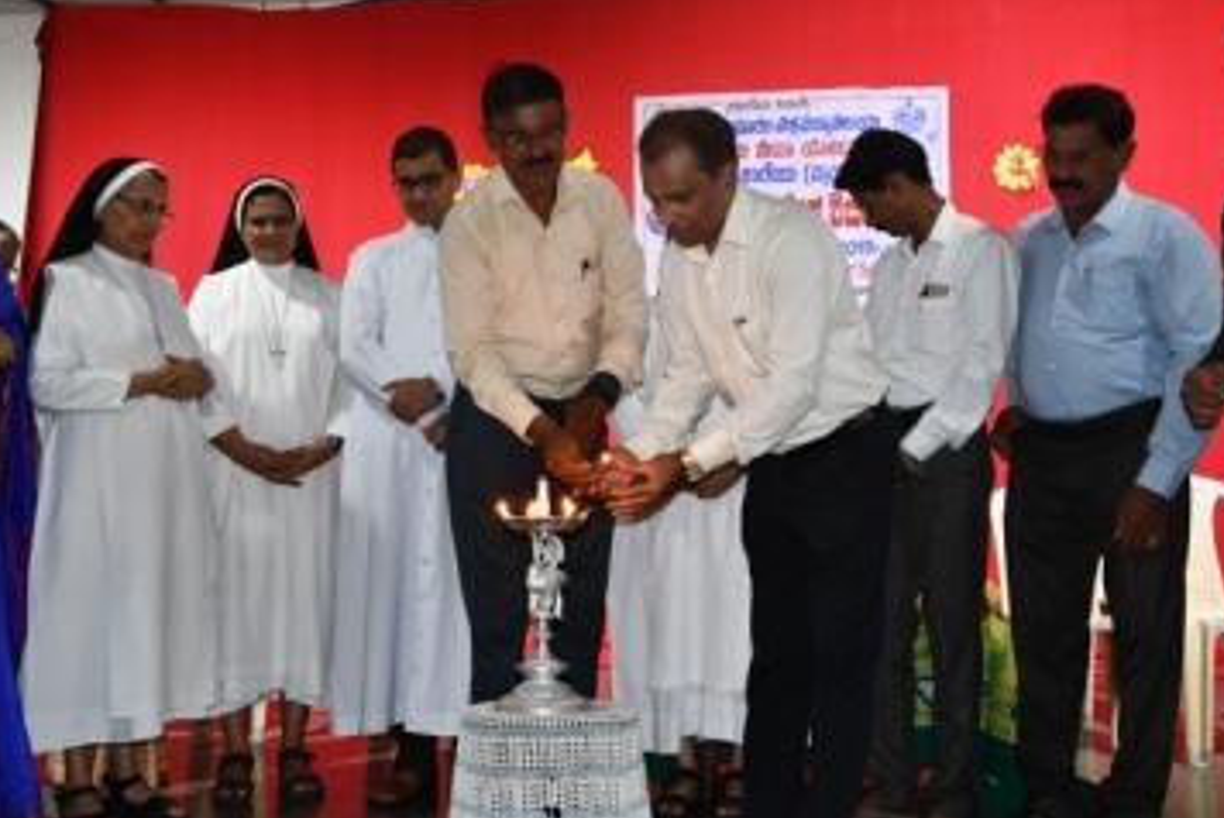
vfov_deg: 34.3
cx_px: 588
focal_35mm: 39
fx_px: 1327
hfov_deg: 49.5
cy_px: 397
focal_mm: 21
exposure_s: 1/60
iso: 1800
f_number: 3.8
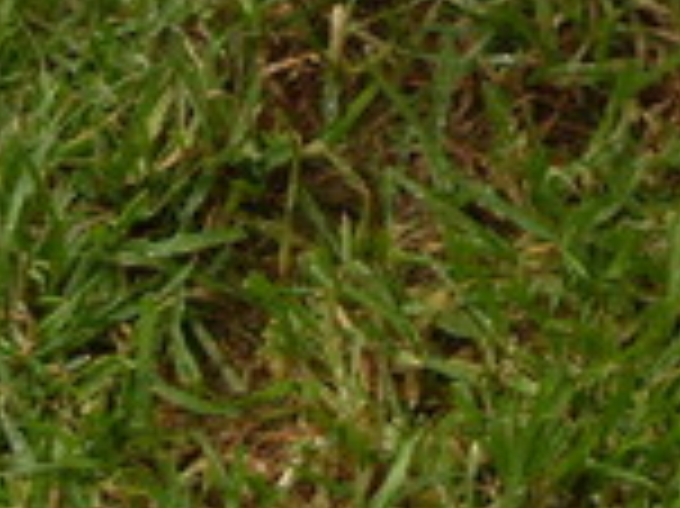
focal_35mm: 125
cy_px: -389
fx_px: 2454
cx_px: 770
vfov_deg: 11.1
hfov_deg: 15.3
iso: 80
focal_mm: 6.3
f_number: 2.8
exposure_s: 1/250
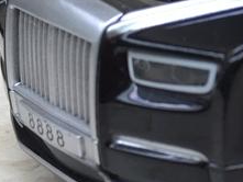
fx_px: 737
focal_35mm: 105
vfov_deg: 13.8
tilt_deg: -18.4
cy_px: -13
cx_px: 375
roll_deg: -2.9
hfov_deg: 16.8
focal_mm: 4.15
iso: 32
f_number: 2.2
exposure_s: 1/162
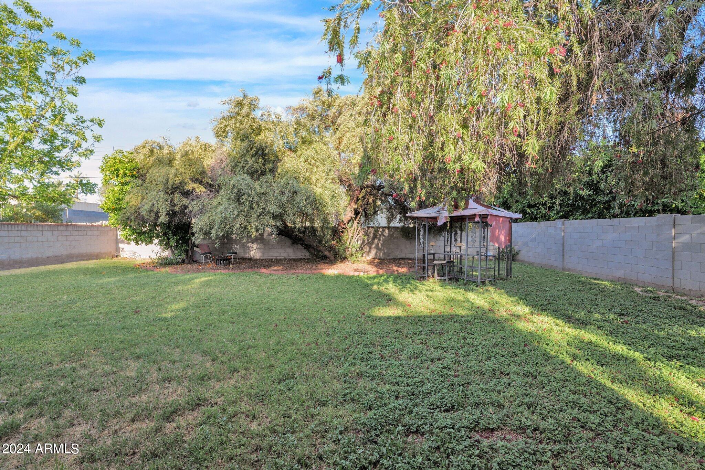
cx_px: 352
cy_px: 235
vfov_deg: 73.8
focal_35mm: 16
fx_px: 313
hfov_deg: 96.7
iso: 640
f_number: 7.1
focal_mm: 16
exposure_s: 1/200
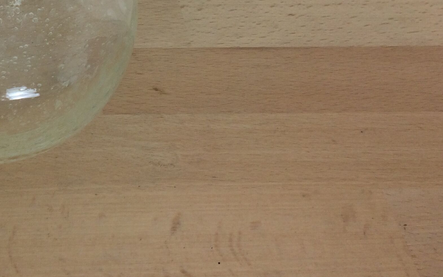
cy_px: -34
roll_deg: -2.2
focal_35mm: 64
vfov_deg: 19.4
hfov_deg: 29.8
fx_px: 773
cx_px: 0
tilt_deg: -40.8
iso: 40
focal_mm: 4.15
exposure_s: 1/50
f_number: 2.2
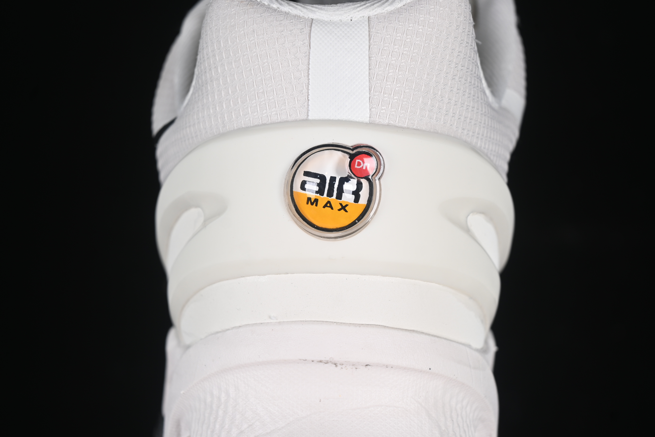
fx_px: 1364
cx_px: 328
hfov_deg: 27.0
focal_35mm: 75
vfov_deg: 18.2
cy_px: 218
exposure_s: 1/80
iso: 160
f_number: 7.1
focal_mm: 50
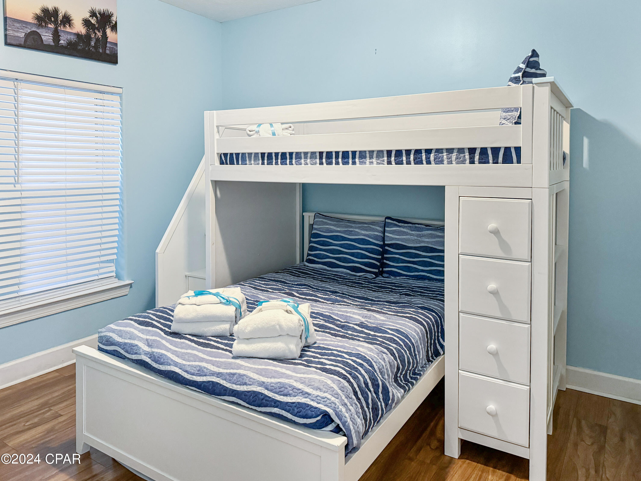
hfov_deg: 71.6
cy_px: 240
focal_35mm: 24
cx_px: 320
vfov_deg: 56.8
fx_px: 444
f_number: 1.8
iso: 640
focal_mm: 6.76
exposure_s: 1/60
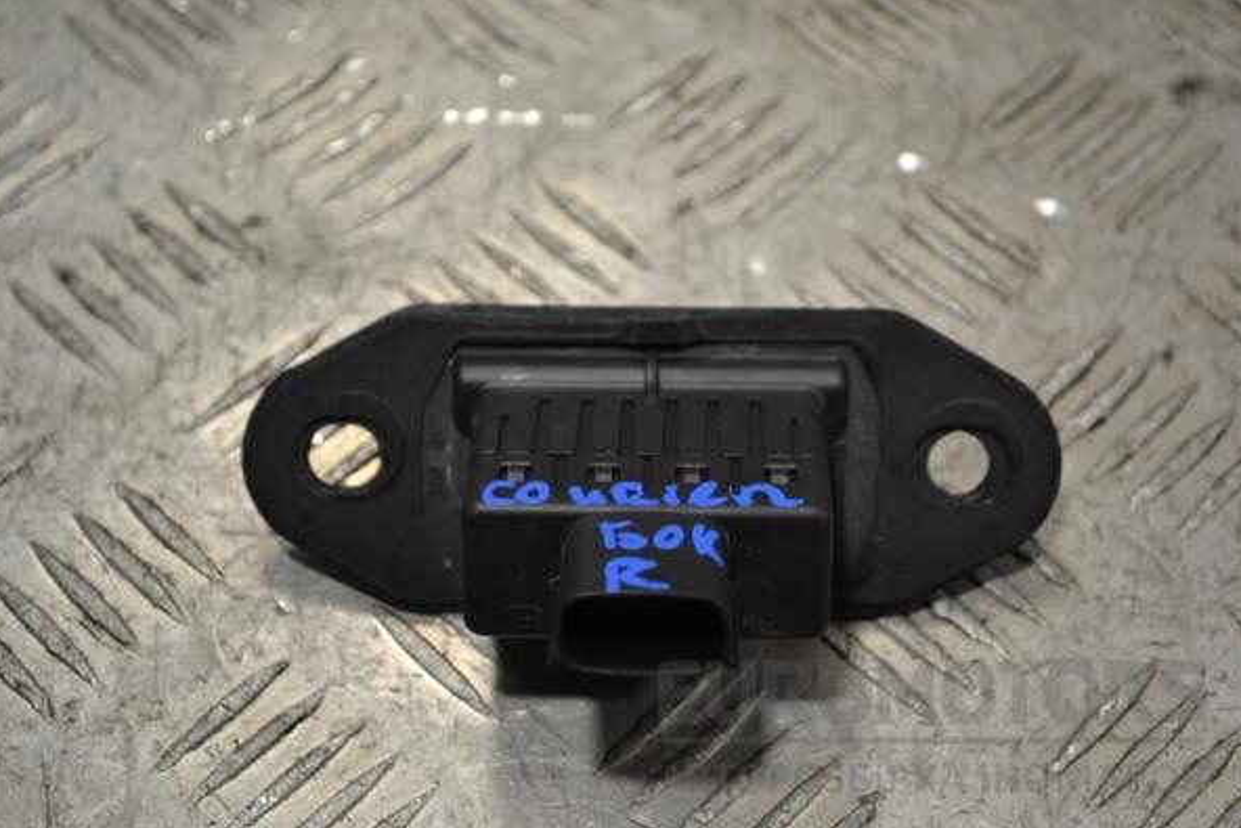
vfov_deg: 18.7
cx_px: 618
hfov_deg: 27.7
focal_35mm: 73
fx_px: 2517
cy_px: 413
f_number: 5.3
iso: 125
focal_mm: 48
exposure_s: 1/30
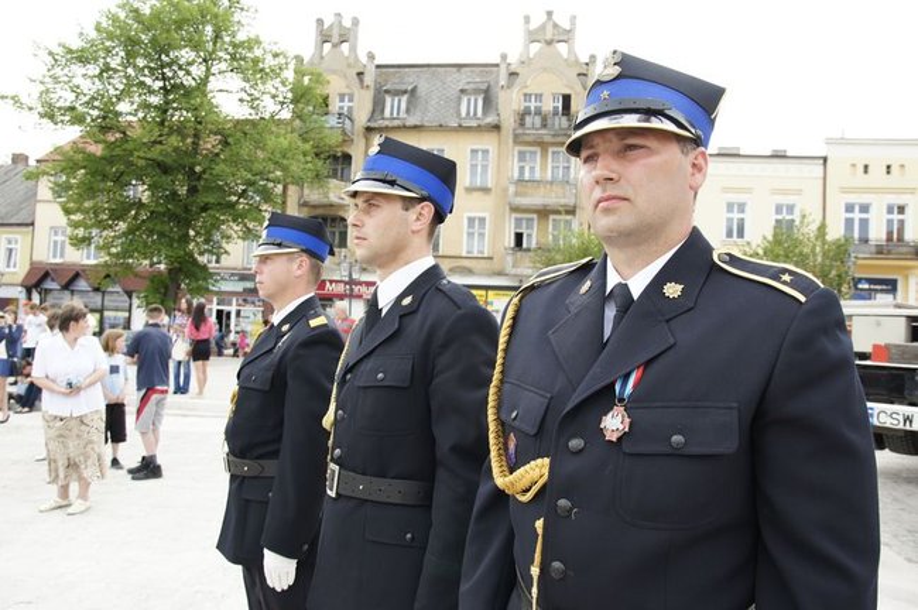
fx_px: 650
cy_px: 305
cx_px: 459
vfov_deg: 50.3
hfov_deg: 70.5
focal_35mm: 26
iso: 100
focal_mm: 17
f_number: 5.6
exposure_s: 1/60
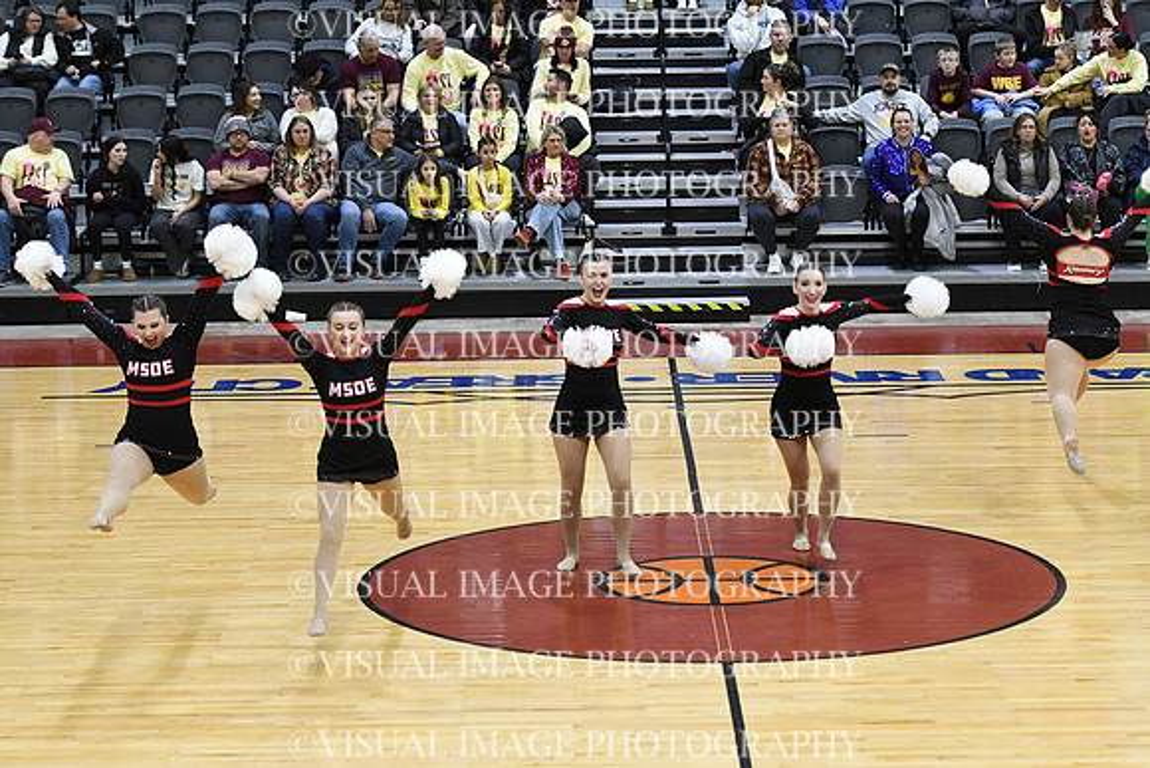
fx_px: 3355
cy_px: 384
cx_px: 575
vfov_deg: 13.0
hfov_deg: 19.5
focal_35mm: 105
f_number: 2.8
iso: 3200
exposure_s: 1/400
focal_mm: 70
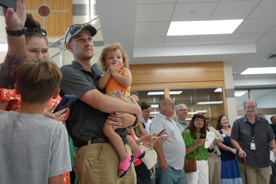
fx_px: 307
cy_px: 94
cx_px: 139
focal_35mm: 40
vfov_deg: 33.4
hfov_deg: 48.5
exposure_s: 1/160
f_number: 4
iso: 1250
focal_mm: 39
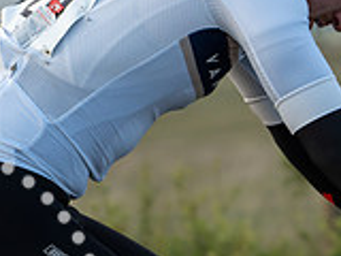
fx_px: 2748
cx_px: 243
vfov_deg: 5.3
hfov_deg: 7.1
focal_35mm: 279
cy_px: 227
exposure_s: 1/1250
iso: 400
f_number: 3.2
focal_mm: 80
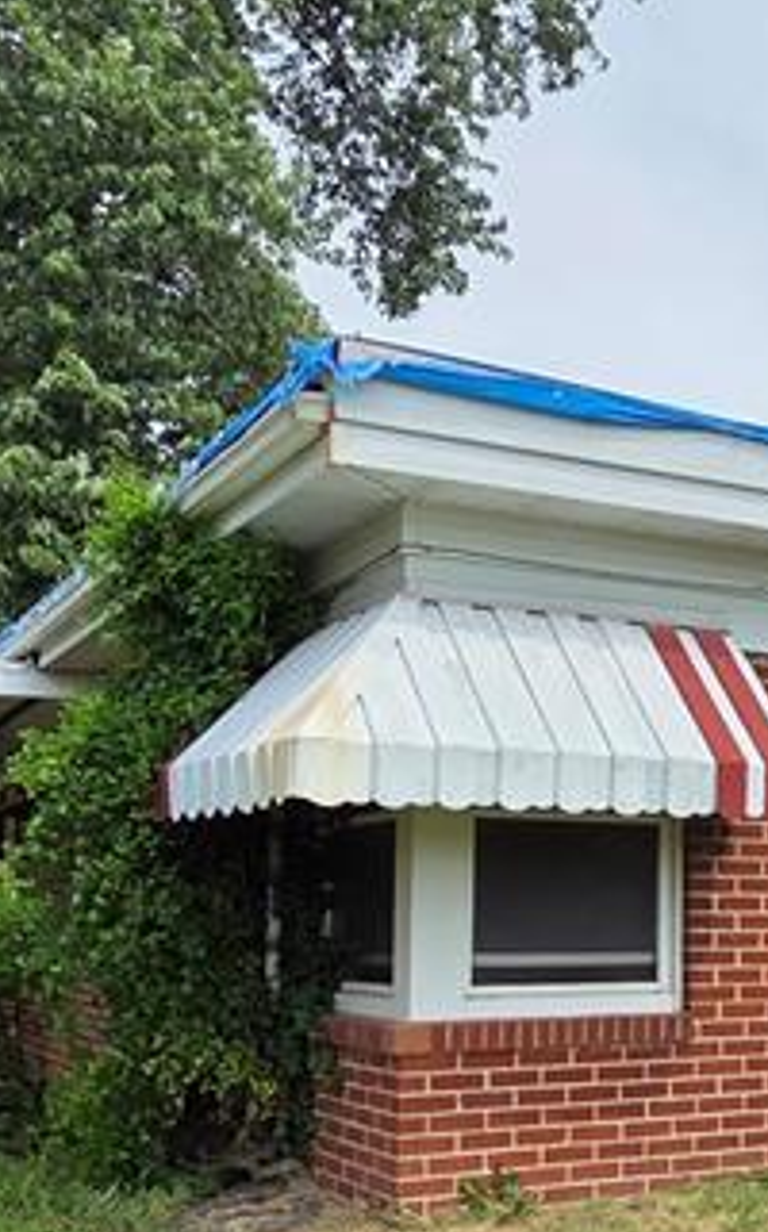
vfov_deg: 44.8
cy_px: 787
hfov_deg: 27.5
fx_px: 1477
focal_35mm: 44
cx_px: 764
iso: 64
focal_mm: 2.2
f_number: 2.2
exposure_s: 1/2000
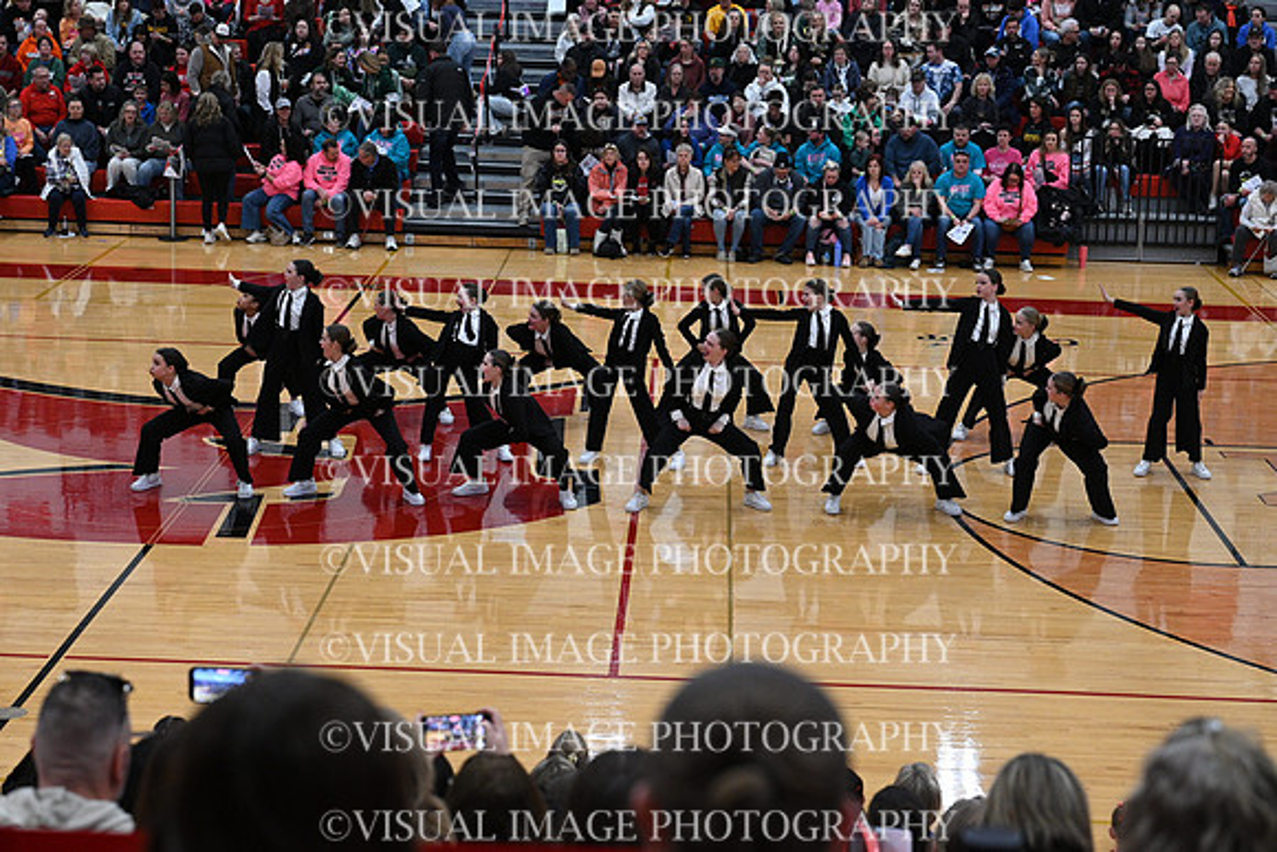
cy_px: 426
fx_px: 2484
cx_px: 638
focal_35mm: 70
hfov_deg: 28.8
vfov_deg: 19.5
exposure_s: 1/400
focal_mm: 70
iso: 4000
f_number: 4
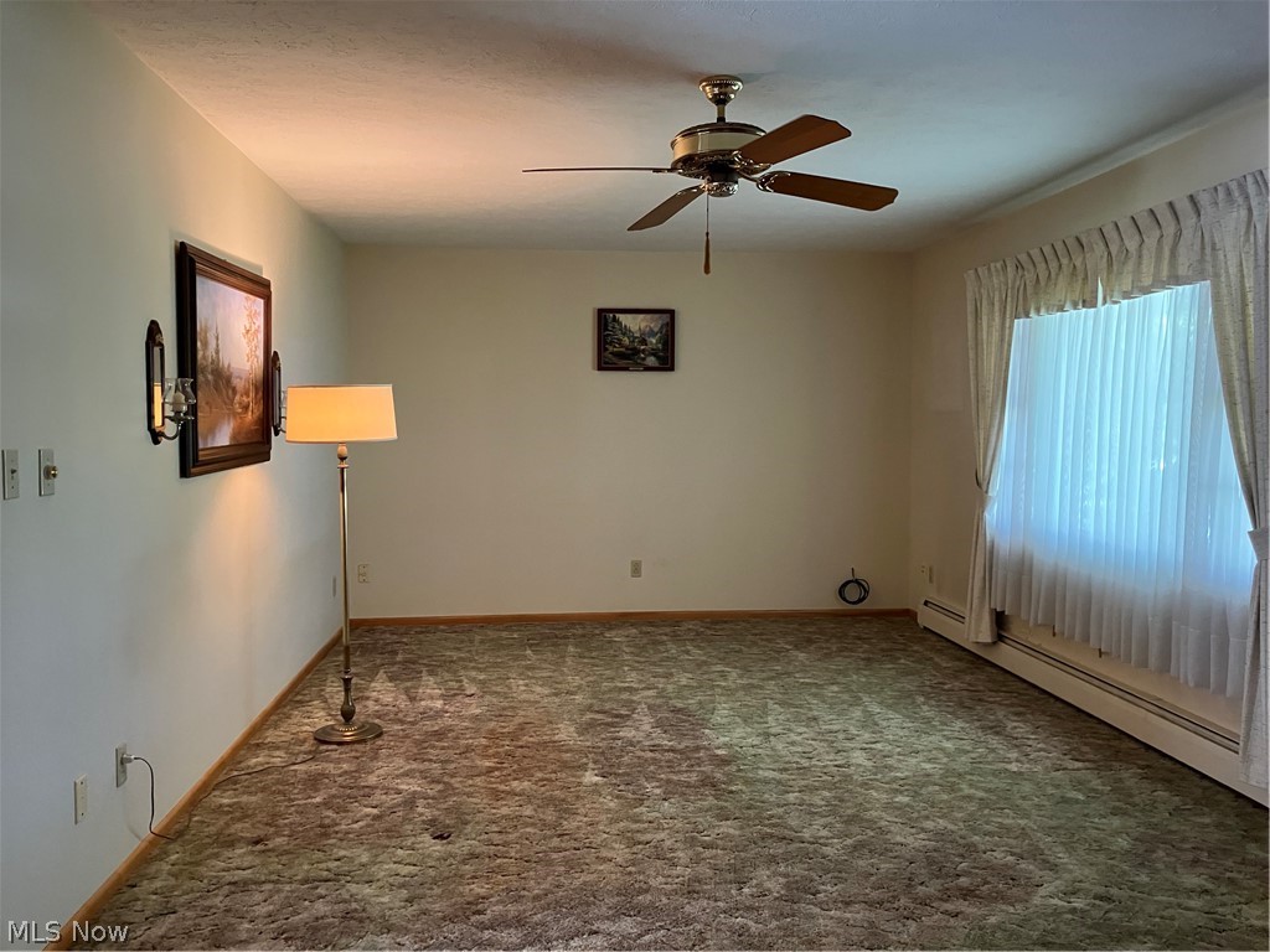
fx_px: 1027
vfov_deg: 49.7
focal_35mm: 28
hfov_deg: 63.4
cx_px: 635
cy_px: 476
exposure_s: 1/60
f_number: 1.8
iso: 250
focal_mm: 3.99
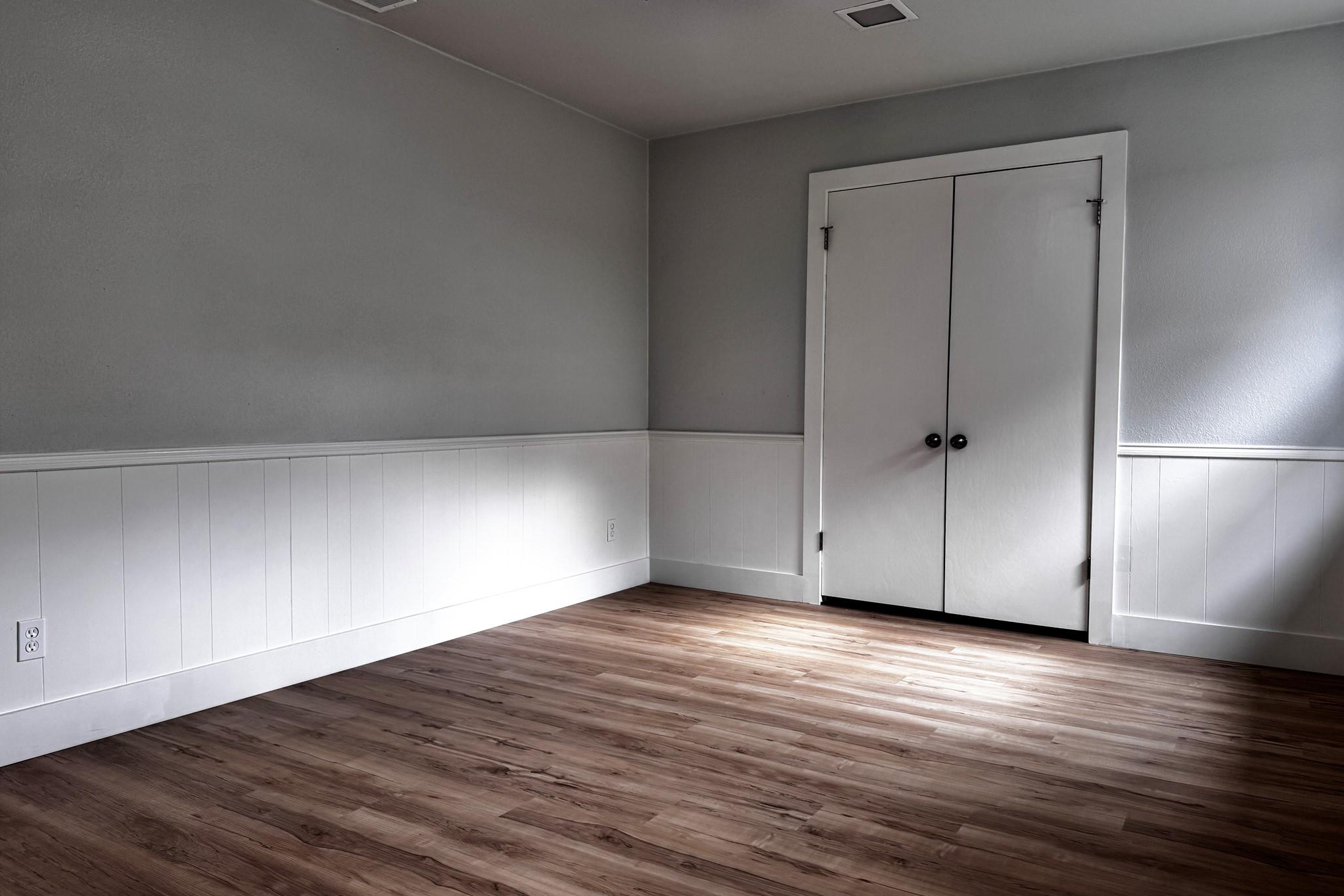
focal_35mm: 25
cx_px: 672
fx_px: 933
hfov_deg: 71.5
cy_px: 435
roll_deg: -0.3
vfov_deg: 51.3
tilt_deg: -2.4
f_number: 1.78
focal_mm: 6.76
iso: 80
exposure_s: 1/120
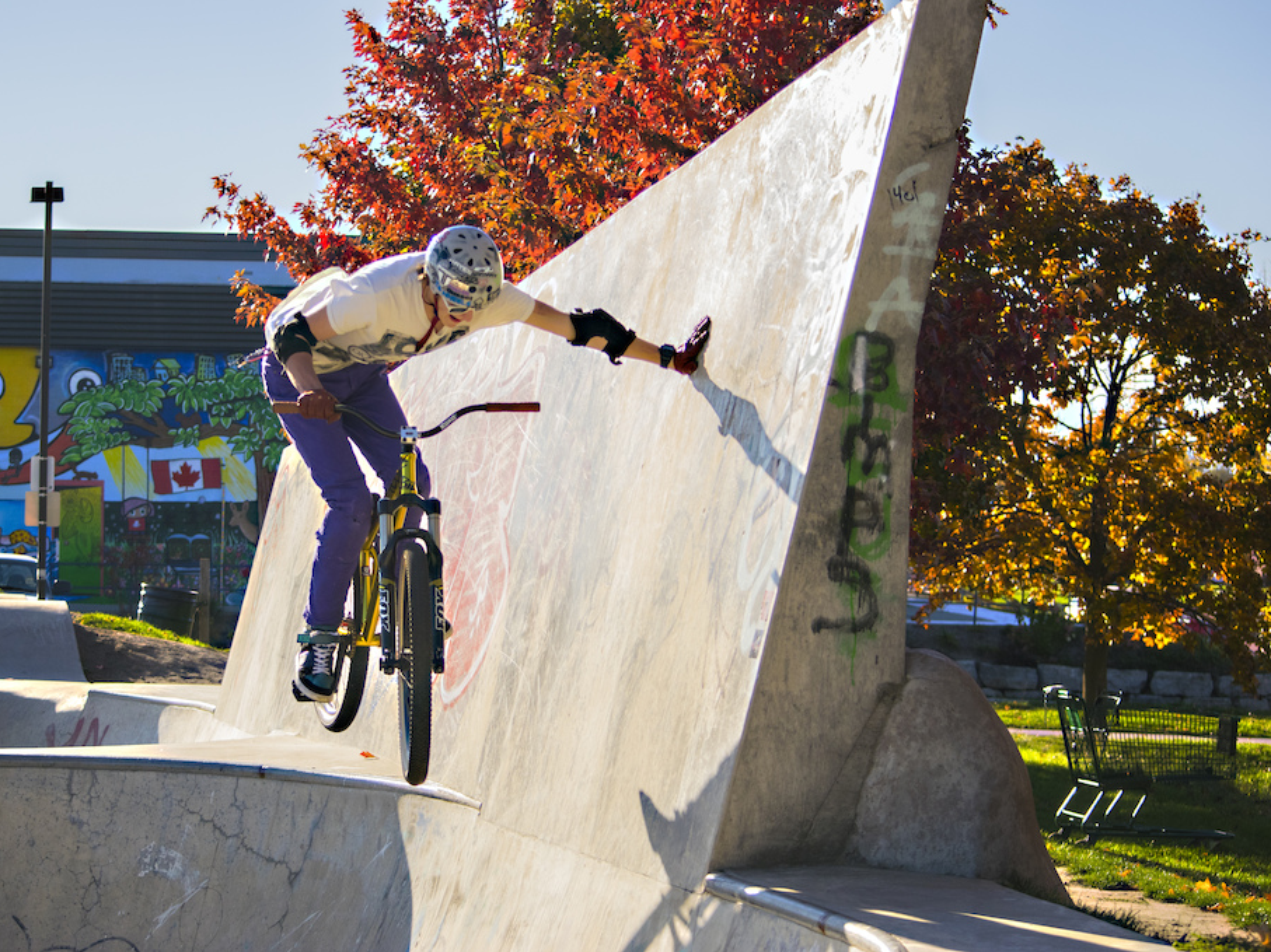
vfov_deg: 16.5
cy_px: 475
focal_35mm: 90
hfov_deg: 21.9
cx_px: 563
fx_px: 3287
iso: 400
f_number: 4.5
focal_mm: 55
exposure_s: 1/2500
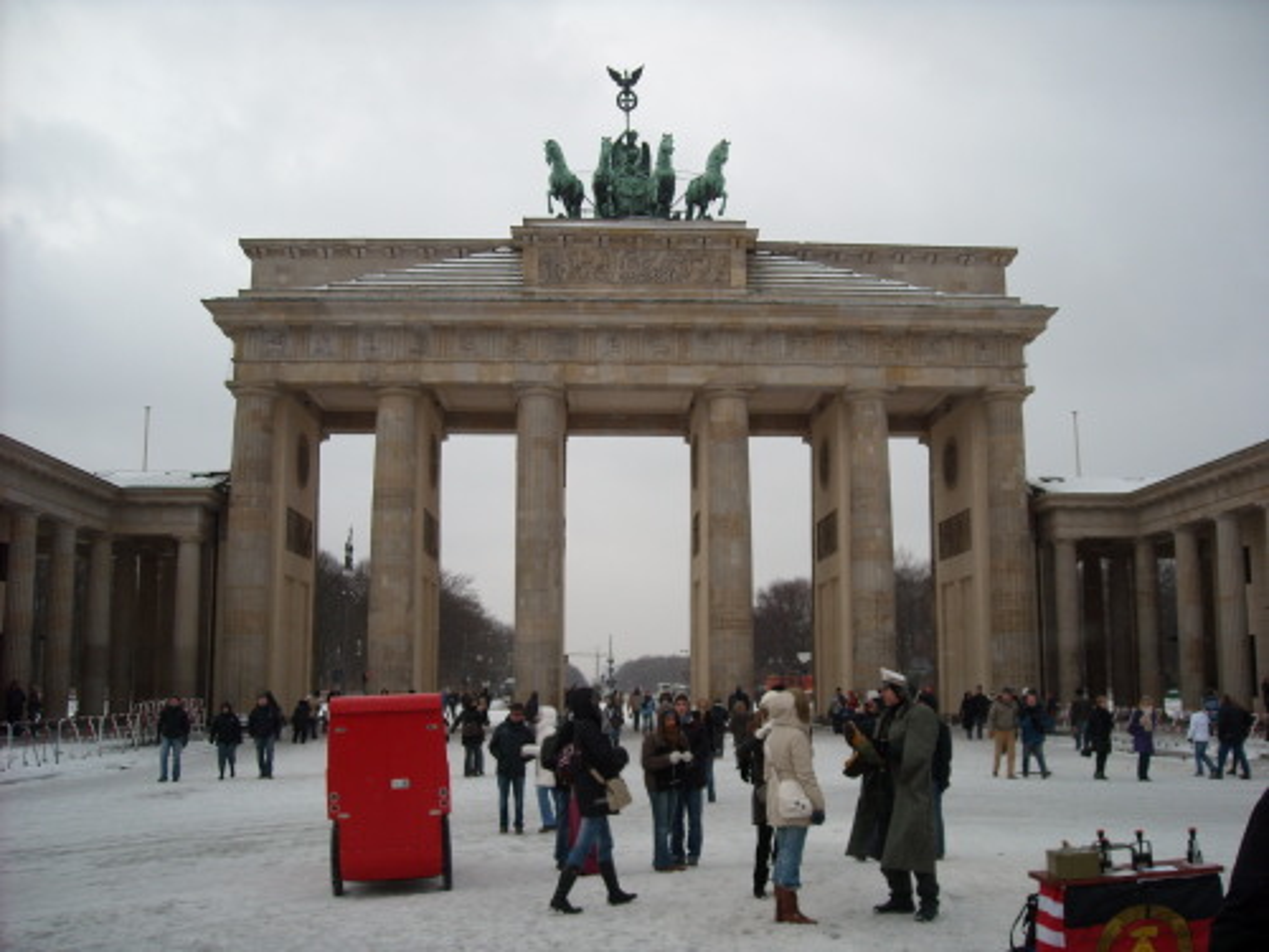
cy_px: 476
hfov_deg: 52.6
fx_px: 1283
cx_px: 634
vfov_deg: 40.7
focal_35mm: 35
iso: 64
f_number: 2.8
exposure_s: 1/402
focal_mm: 5.7
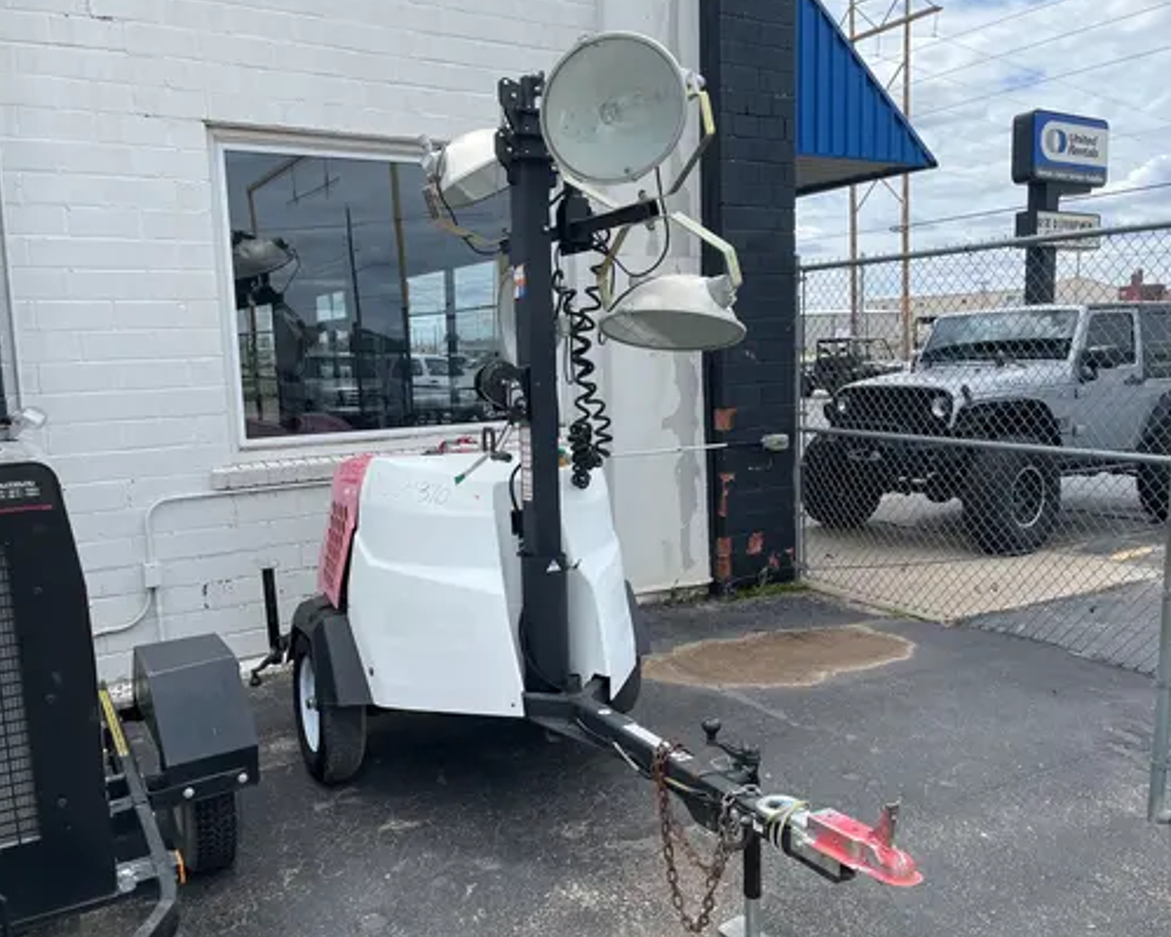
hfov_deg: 62.2
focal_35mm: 28
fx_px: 970
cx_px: 575
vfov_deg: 51.5
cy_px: 468
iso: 50
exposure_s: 1/2899
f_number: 1.6
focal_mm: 5.1
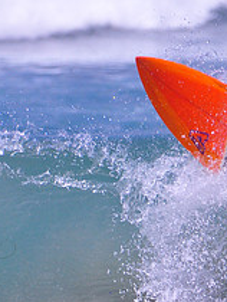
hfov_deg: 1.0
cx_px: 353
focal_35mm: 1551
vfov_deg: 1.3
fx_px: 13534
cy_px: 67
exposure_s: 1/4000
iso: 640
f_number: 5.6
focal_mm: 390
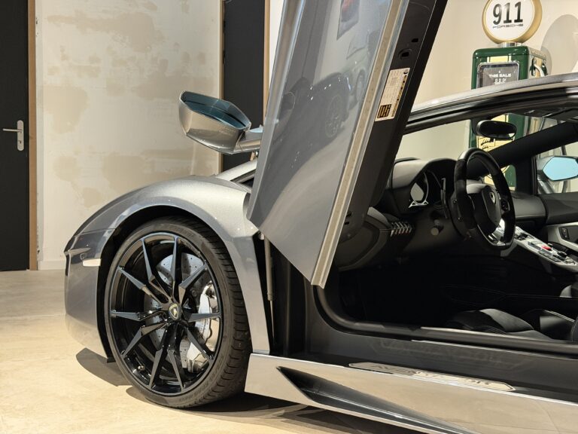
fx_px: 801
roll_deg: -1.1
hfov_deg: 39.7
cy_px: 217
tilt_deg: -3.8
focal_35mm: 48
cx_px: 289
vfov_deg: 30.3
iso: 500
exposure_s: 1/32
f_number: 1.78
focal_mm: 6.76
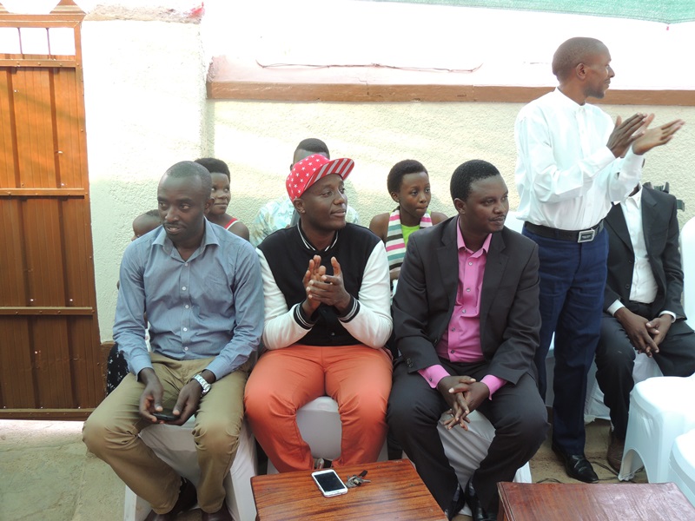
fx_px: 703
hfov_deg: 52.6
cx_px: 348
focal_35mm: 35
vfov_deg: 40.7
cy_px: 260
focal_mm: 6.2
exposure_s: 1/50
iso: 160
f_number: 3.3
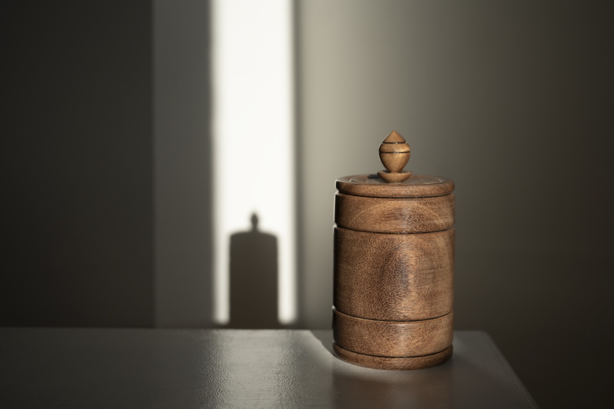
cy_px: 204
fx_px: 853
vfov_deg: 27.0
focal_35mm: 50
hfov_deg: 39.6
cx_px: 307
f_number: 3.2
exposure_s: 1/2000
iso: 100
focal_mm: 50
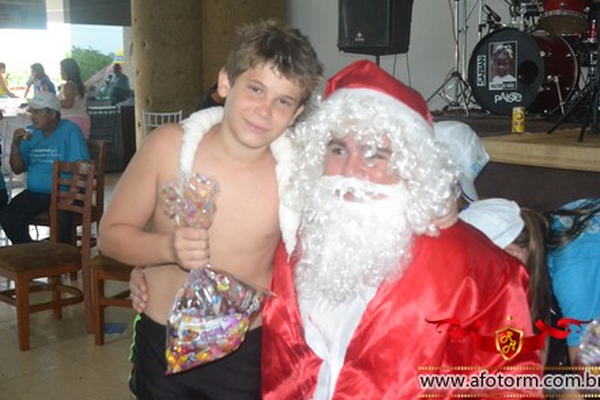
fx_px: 817
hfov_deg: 40.3
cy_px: 200
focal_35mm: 49
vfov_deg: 27.5
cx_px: 305
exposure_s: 1/60
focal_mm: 32
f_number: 4.2
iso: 3200
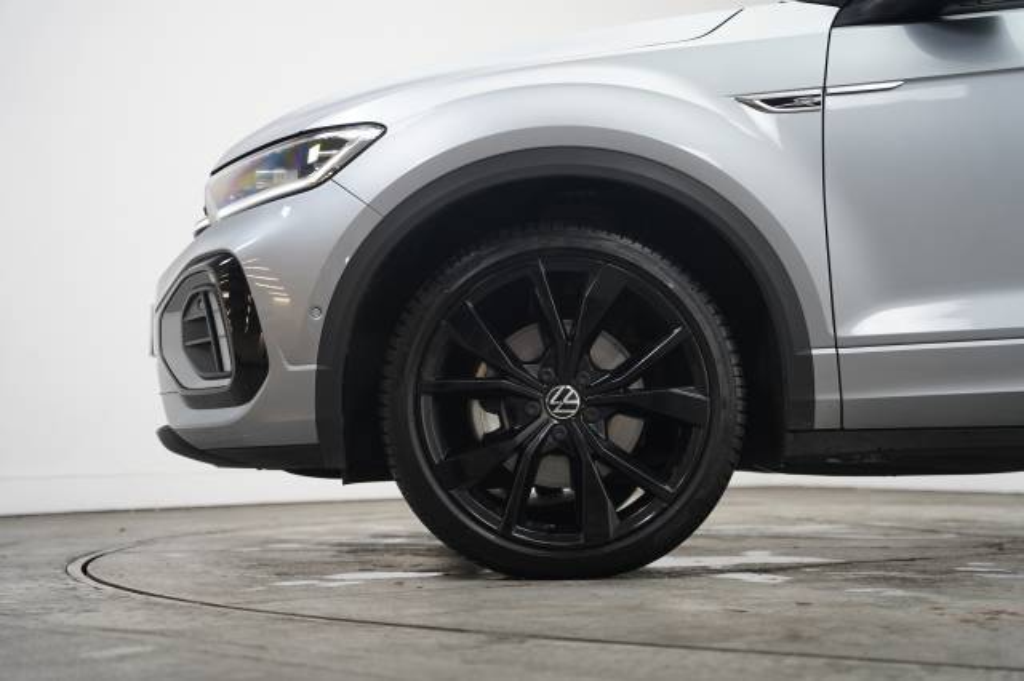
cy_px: 340
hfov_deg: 33.8
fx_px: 1683
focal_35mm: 59
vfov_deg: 22.9
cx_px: 512
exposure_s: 1/160
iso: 1600
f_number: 3.2
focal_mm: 59.2
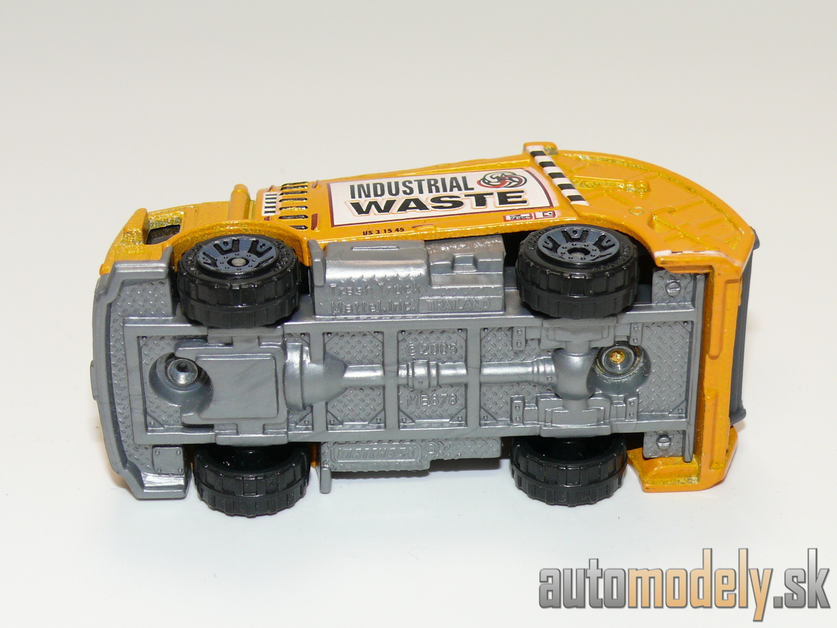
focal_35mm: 81
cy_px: 314
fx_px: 1959
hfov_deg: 24.1
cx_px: 418
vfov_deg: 18.2
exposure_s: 1/30
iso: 100
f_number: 4
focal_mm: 11.8
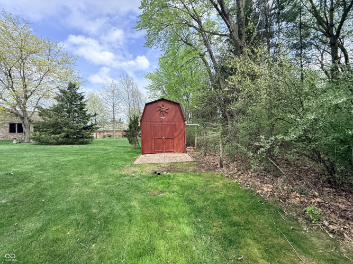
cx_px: 176
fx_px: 143
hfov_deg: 102.1
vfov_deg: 85.7
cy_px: 132
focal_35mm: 14
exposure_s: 1/672
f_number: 2.2
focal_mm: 2.22
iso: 64
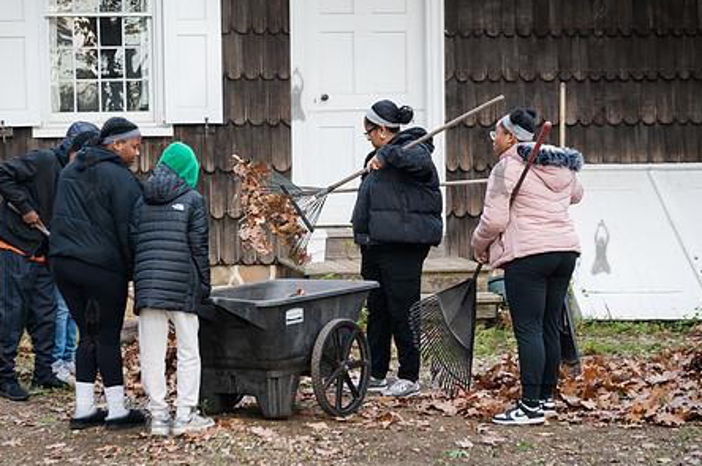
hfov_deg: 17.2
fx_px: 2318
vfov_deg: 11.5
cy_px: 246
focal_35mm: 119
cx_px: 294
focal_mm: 91
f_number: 5
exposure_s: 1/320
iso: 1000
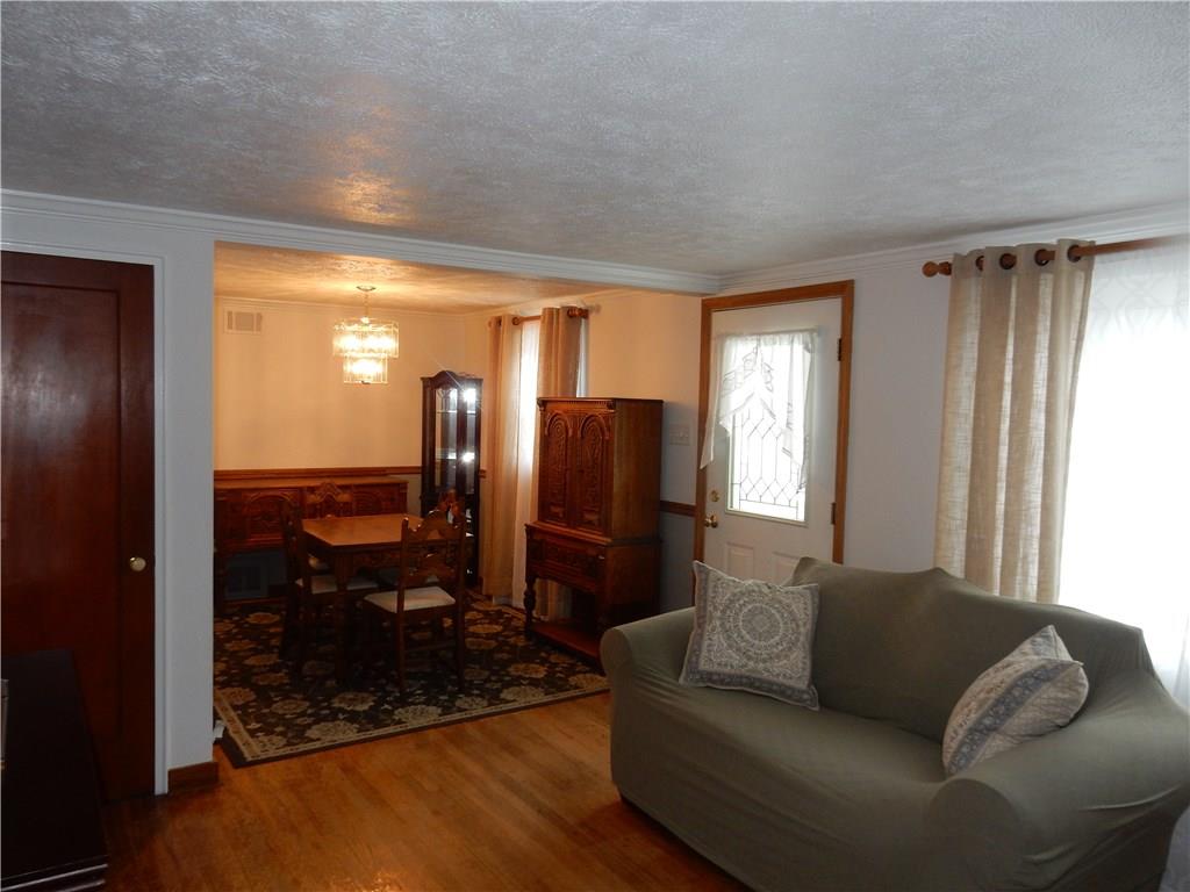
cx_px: 595
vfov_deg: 54.9
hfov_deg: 69.4
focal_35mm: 25
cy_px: 446
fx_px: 859
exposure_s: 1/30
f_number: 3.7
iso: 200
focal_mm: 4.5
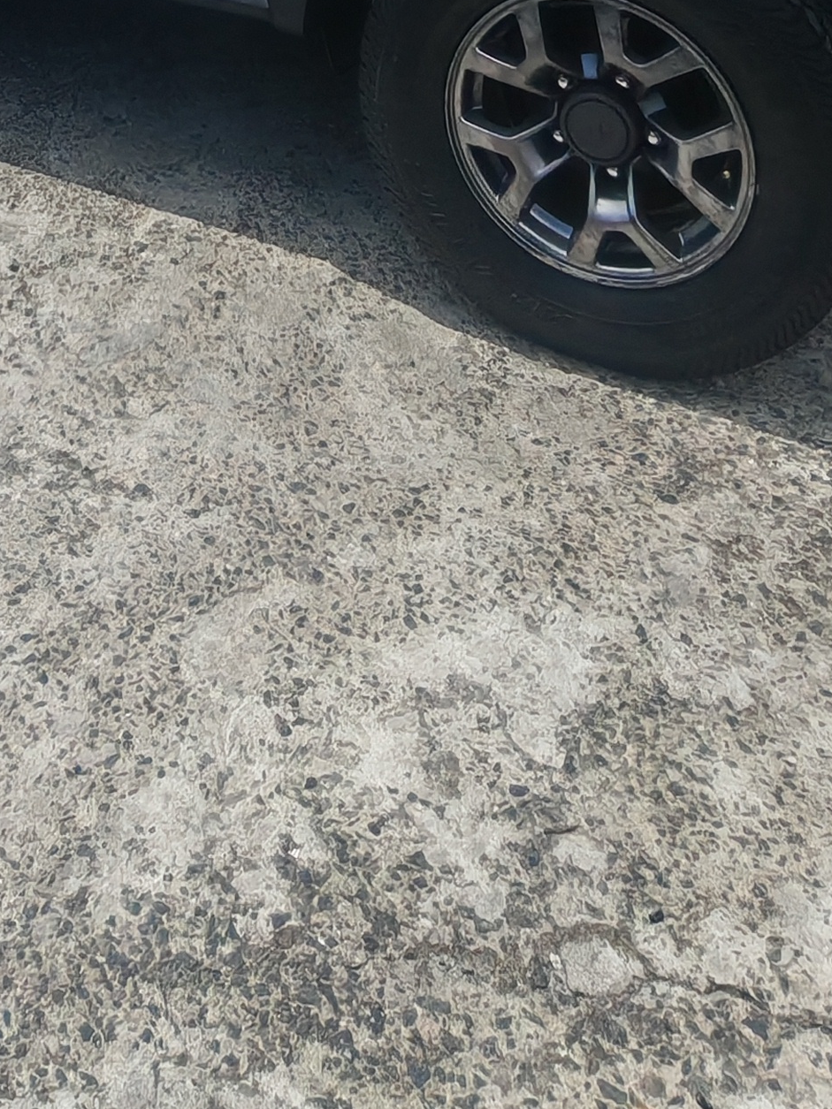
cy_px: -526
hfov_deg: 27.7
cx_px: 120
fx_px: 1635
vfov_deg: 27.2
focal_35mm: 51
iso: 50
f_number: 2.2
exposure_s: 1/950
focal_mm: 1.96
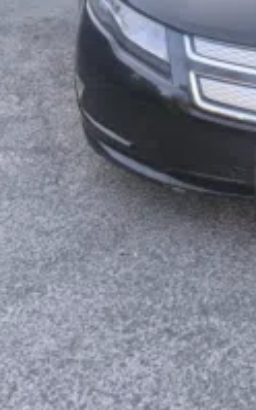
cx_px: 299
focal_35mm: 49
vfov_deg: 39.3
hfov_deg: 24.1
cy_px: 74
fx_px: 548
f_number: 1.65
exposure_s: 1/100
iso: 160
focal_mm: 6.14
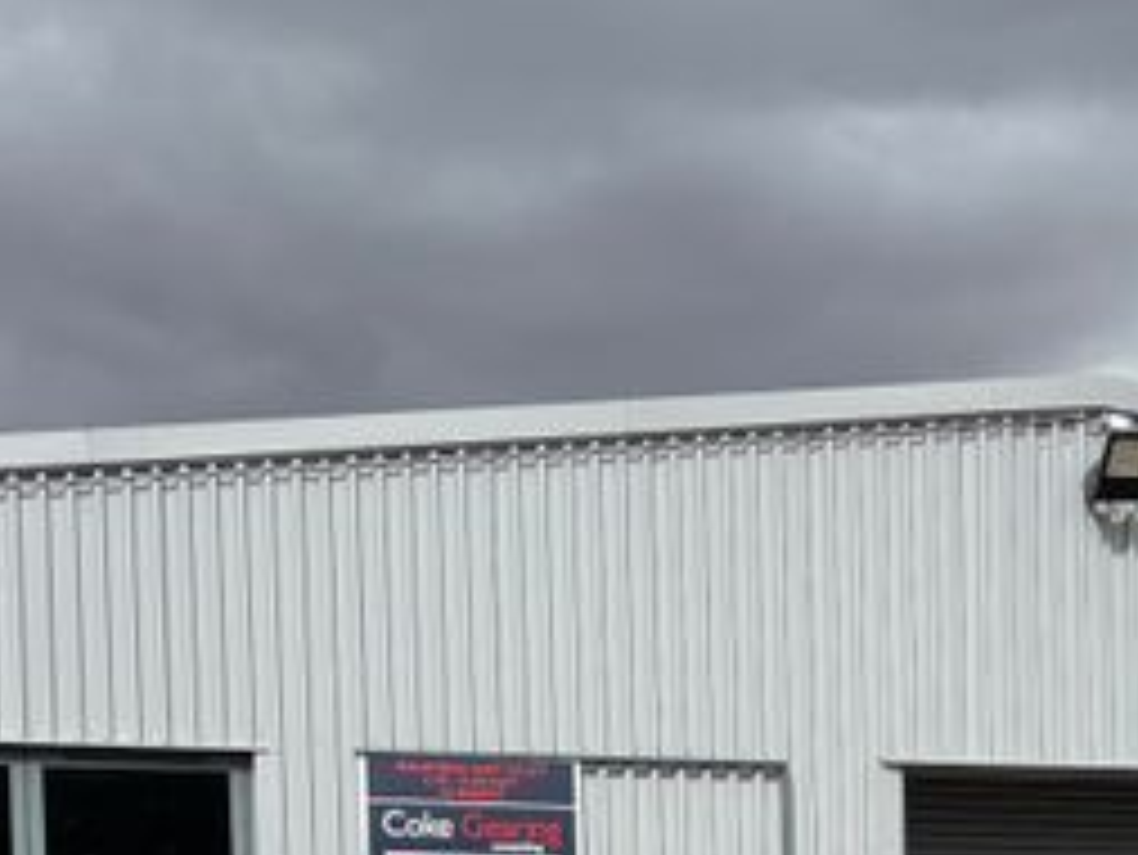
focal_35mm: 114
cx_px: 765
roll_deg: +1.9
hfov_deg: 17.2
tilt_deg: -1.6
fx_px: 3750
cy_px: 1469
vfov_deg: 12.1
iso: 50
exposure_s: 1/3311
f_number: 1.6
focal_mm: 5.96
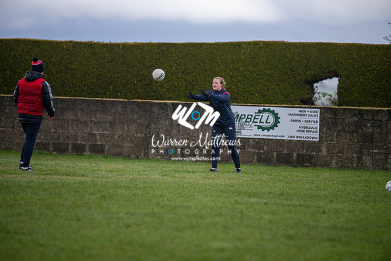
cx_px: 196
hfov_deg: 6.9
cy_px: 130
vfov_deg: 4.6
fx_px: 3259
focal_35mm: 300
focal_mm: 300
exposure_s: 1/1000
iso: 500
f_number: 2.8
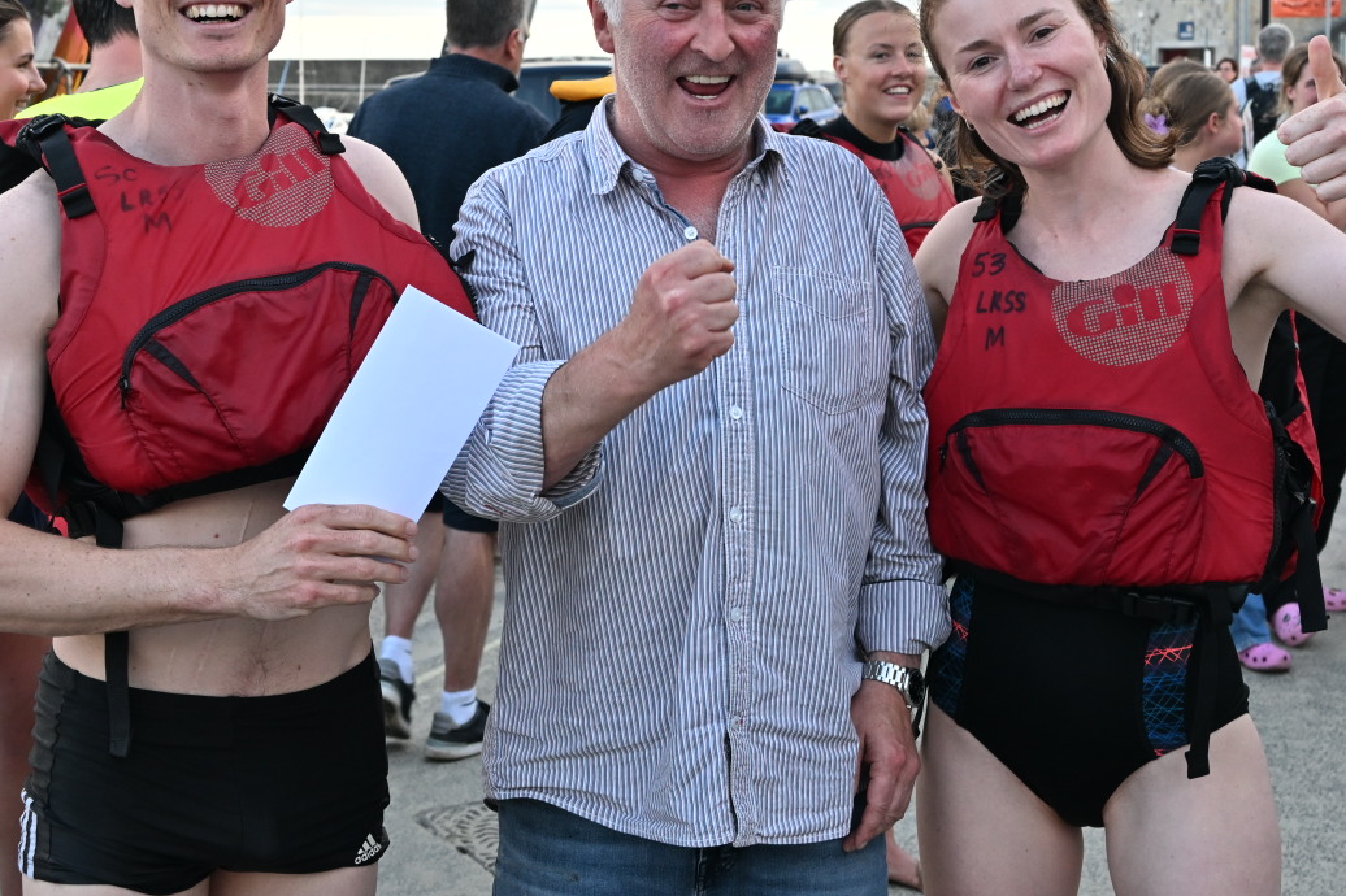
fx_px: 2324
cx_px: 668
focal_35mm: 62
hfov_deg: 32.3
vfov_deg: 21.7
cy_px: 235
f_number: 6.3
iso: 400
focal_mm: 26.5
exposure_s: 1/160
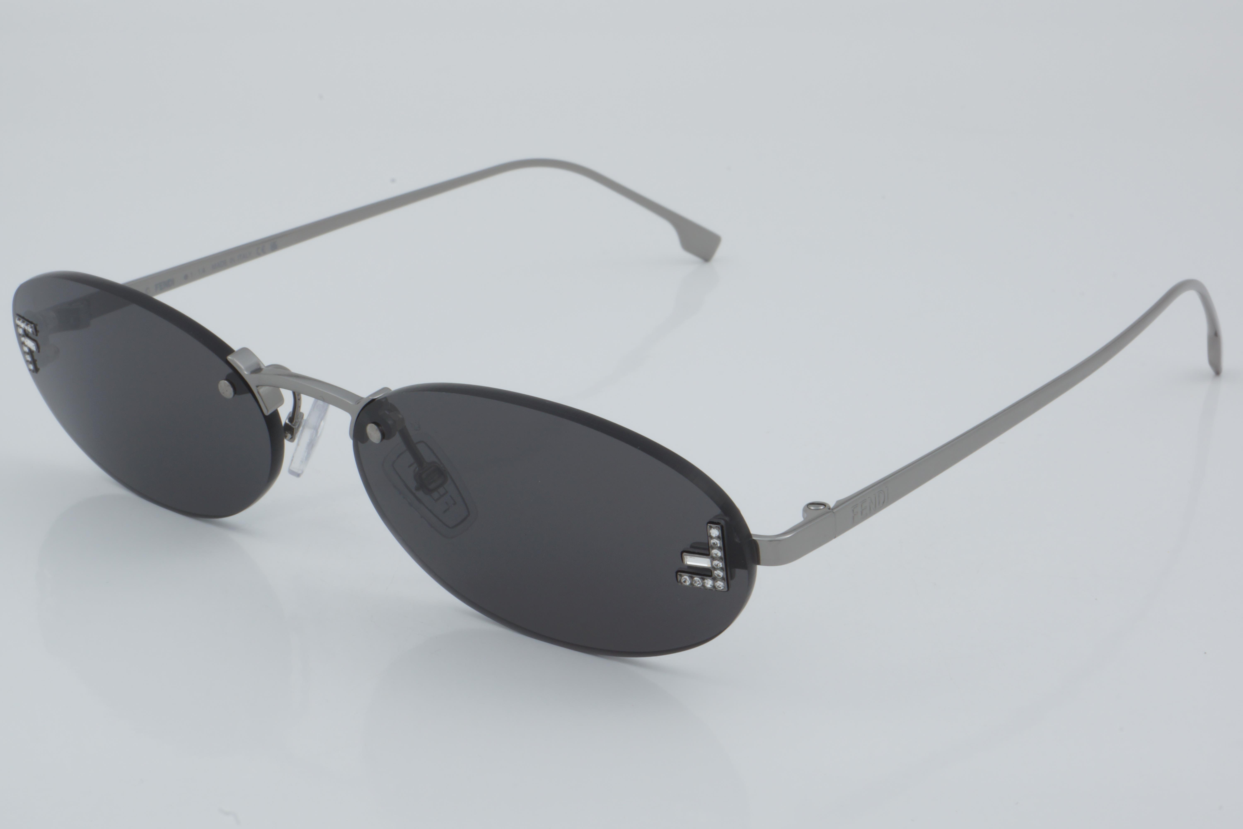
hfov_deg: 27.0
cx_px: 622
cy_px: 414
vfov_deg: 18.2
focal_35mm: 75
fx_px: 2589
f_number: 32
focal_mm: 50
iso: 100
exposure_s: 1/4
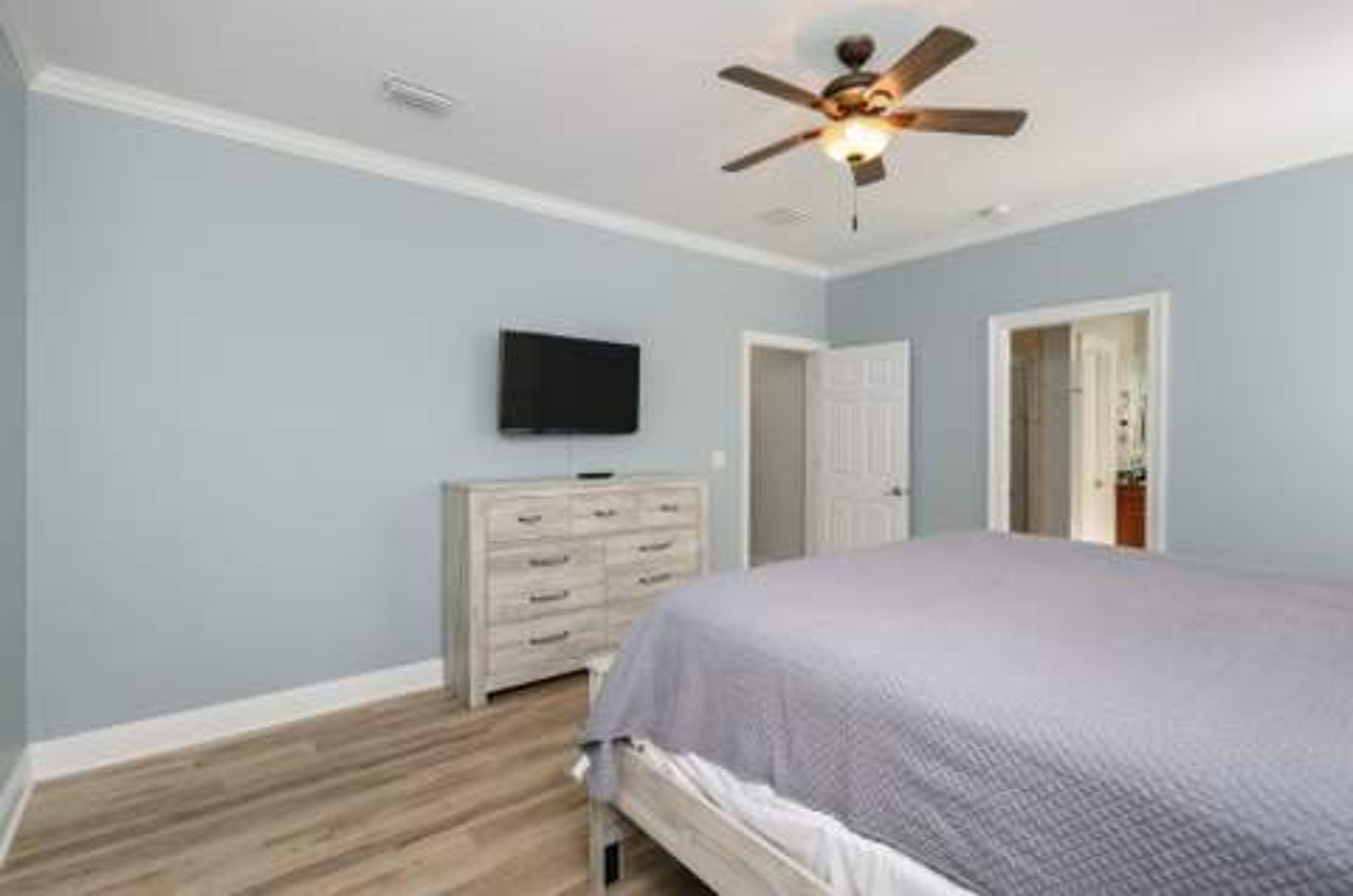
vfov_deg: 71.8
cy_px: 448
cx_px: 676
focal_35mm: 16
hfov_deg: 95.1
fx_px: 619
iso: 250
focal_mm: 16.5
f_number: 9
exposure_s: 1/30
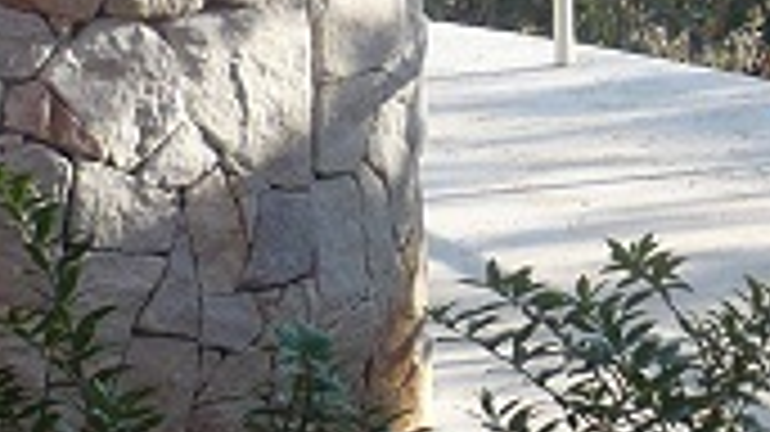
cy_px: -328
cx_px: 709
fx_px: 3837
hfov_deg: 11.4
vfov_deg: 6.3
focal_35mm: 188
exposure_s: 1/500
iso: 100
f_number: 2.8
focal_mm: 5.8
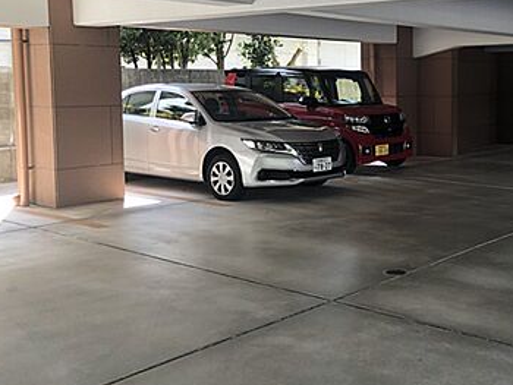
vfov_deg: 30.2
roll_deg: +0.9
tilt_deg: -4.3
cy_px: 151
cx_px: 422
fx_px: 712
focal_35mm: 48
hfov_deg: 37.9
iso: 40
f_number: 1.8
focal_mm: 3.99
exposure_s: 1/120
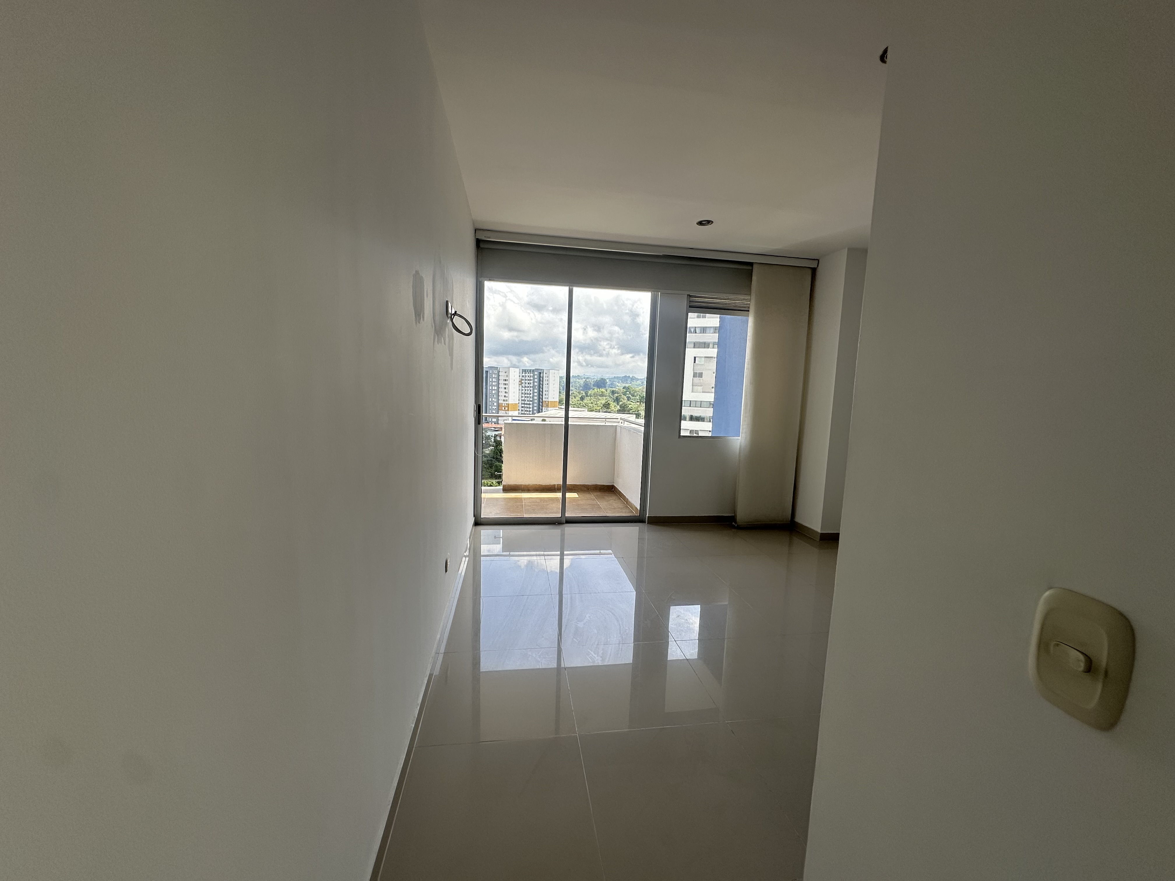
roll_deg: -1.5
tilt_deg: -5.5
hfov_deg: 102.1
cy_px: 440
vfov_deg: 85.7
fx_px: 475
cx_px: 588
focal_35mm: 14
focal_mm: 2.22
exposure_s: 1/260
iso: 40
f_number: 2.2
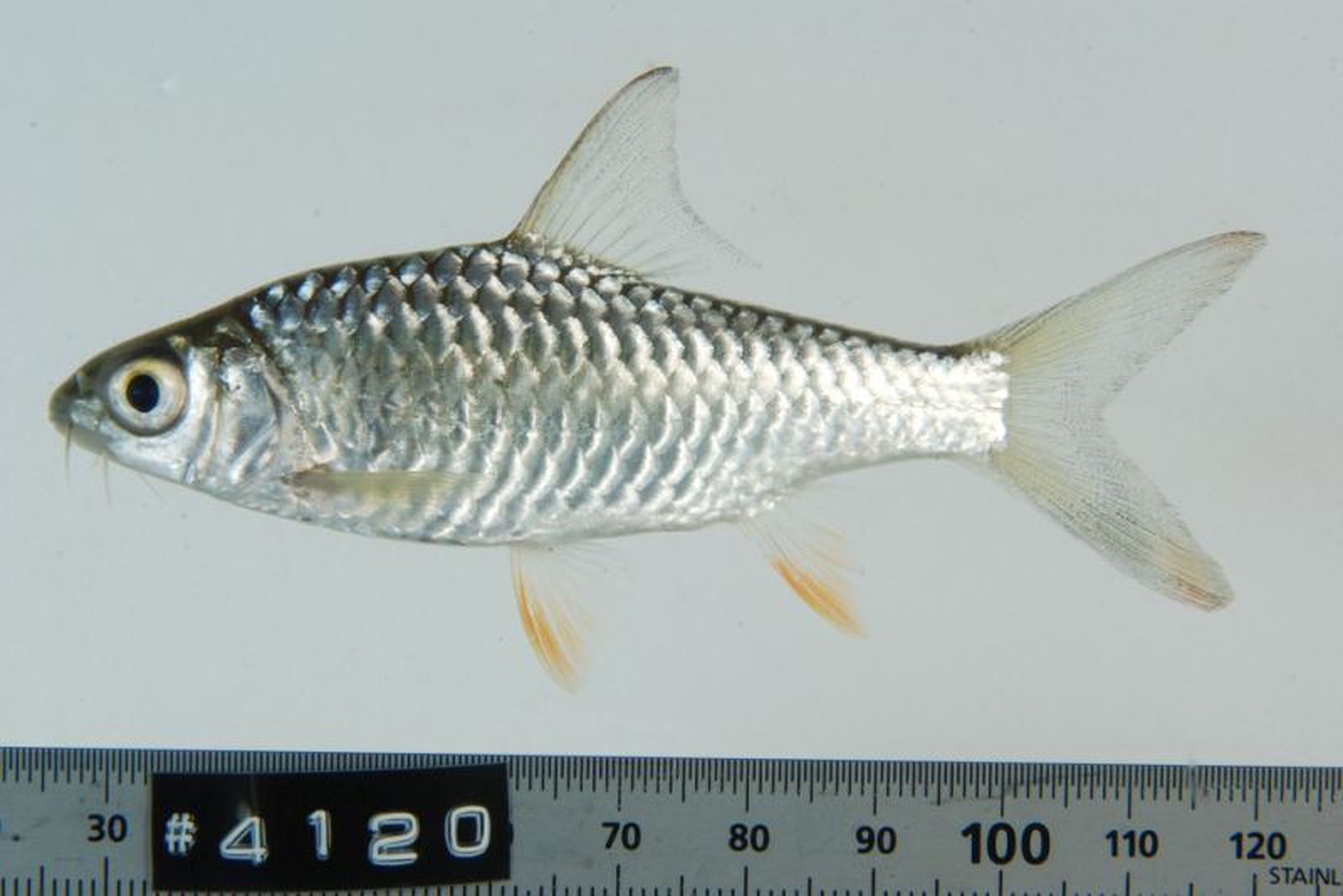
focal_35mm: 84
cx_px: 672
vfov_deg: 16.3
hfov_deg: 24.2
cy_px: 448
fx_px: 3135
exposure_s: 1/1.6
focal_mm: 56
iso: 100
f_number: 25
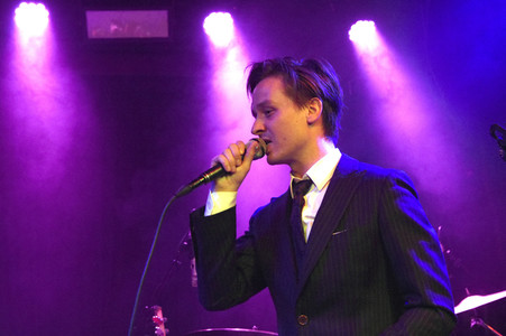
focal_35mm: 45
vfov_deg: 29.8
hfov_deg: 43.6
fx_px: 632
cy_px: 168
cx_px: 253
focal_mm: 30
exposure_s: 1/80
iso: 4000
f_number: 4
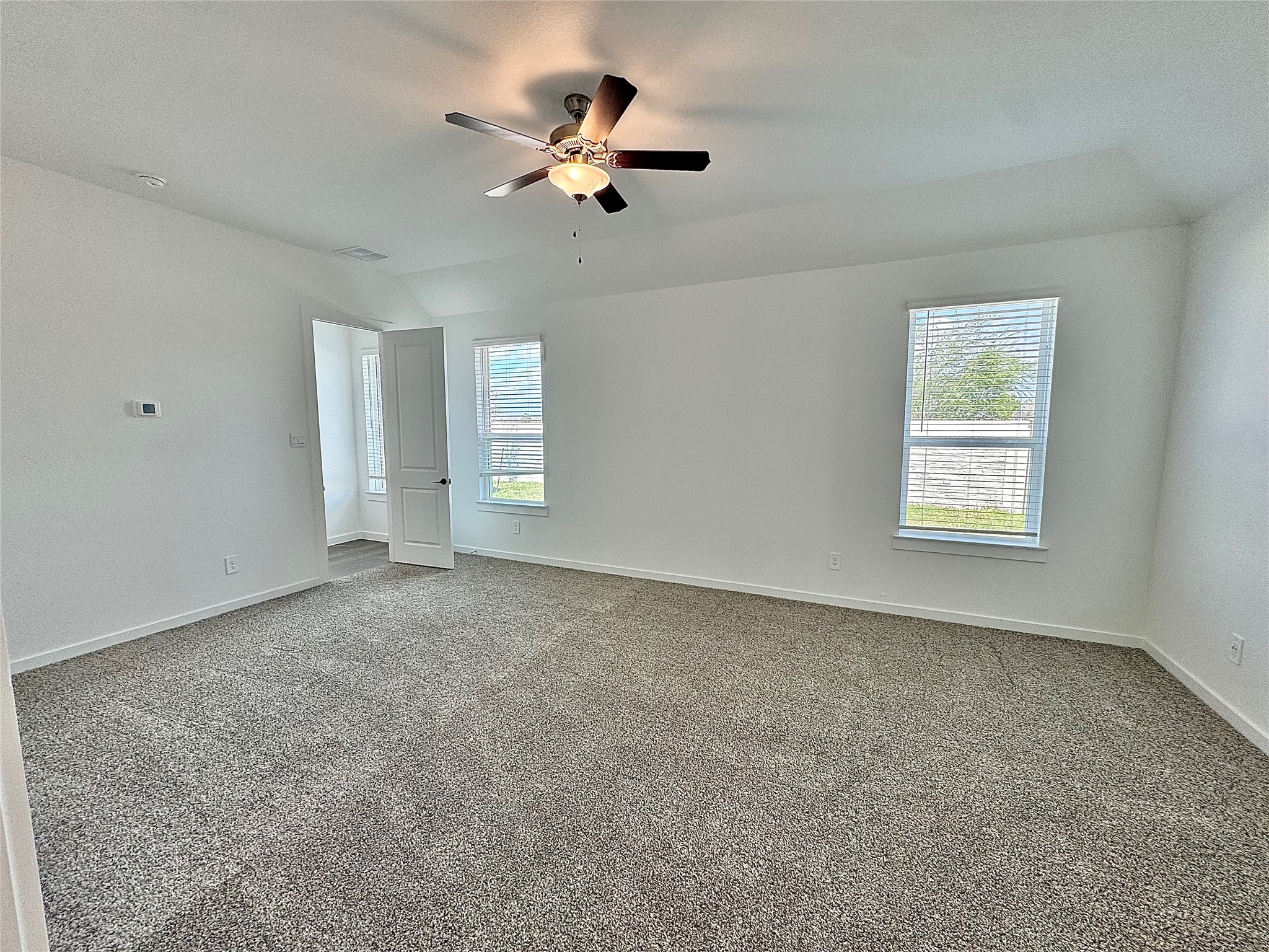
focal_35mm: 14
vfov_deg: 85.7
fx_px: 513
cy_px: 476
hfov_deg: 102.1
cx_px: 634
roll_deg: +0.1
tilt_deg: -6.2
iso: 50
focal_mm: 2.22
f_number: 2.2
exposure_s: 1/120
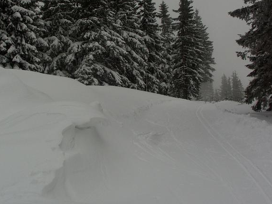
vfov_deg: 29.0
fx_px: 393
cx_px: 104
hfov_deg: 38.0
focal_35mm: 50
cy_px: 71
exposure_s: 1/500
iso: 64
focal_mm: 7.2
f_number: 9
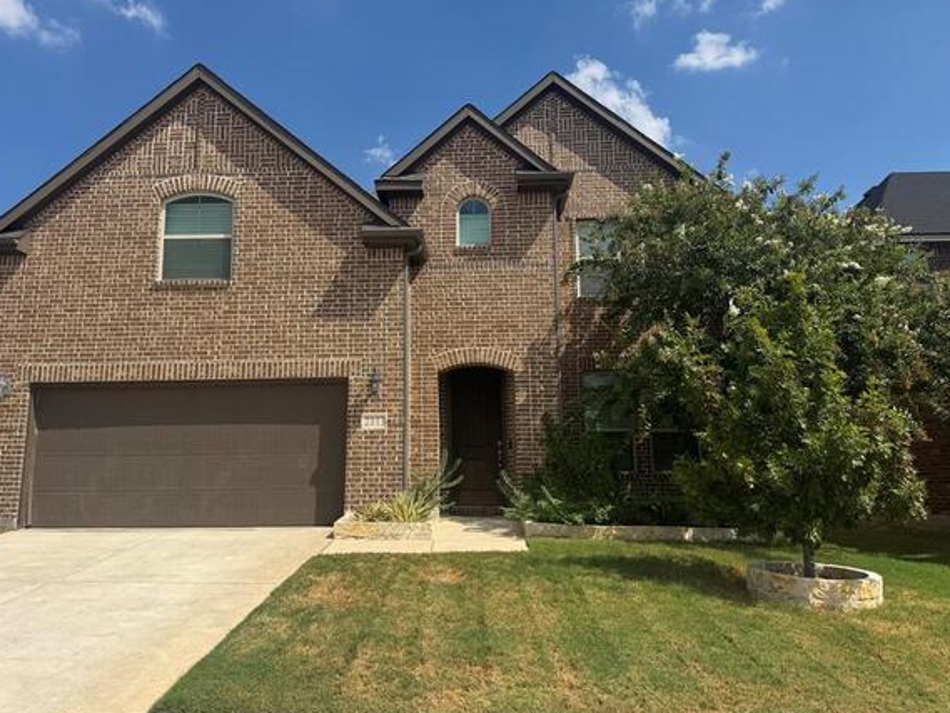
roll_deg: -0.2
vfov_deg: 51.3
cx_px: 432
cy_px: 334
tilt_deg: +10.1
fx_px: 741
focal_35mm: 27
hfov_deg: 65.2
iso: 80
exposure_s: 1/5348
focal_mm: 6.76
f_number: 1.78
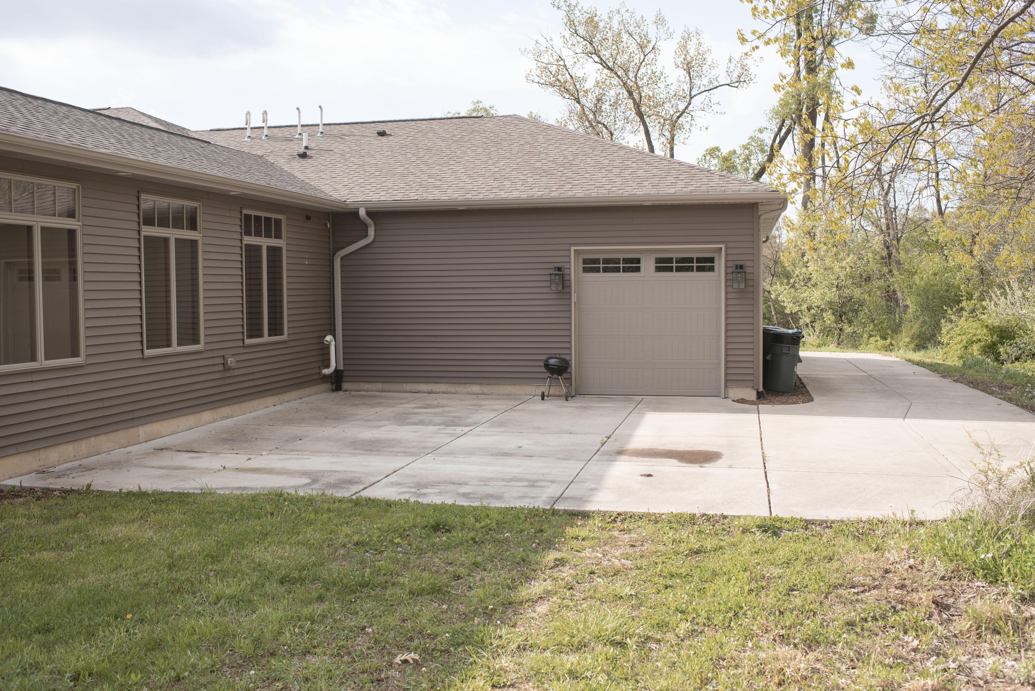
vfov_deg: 37.9
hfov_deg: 54.4
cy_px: 346
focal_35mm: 35
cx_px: 518
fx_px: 1006
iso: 160
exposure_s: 1/640
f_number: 5
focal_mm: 35
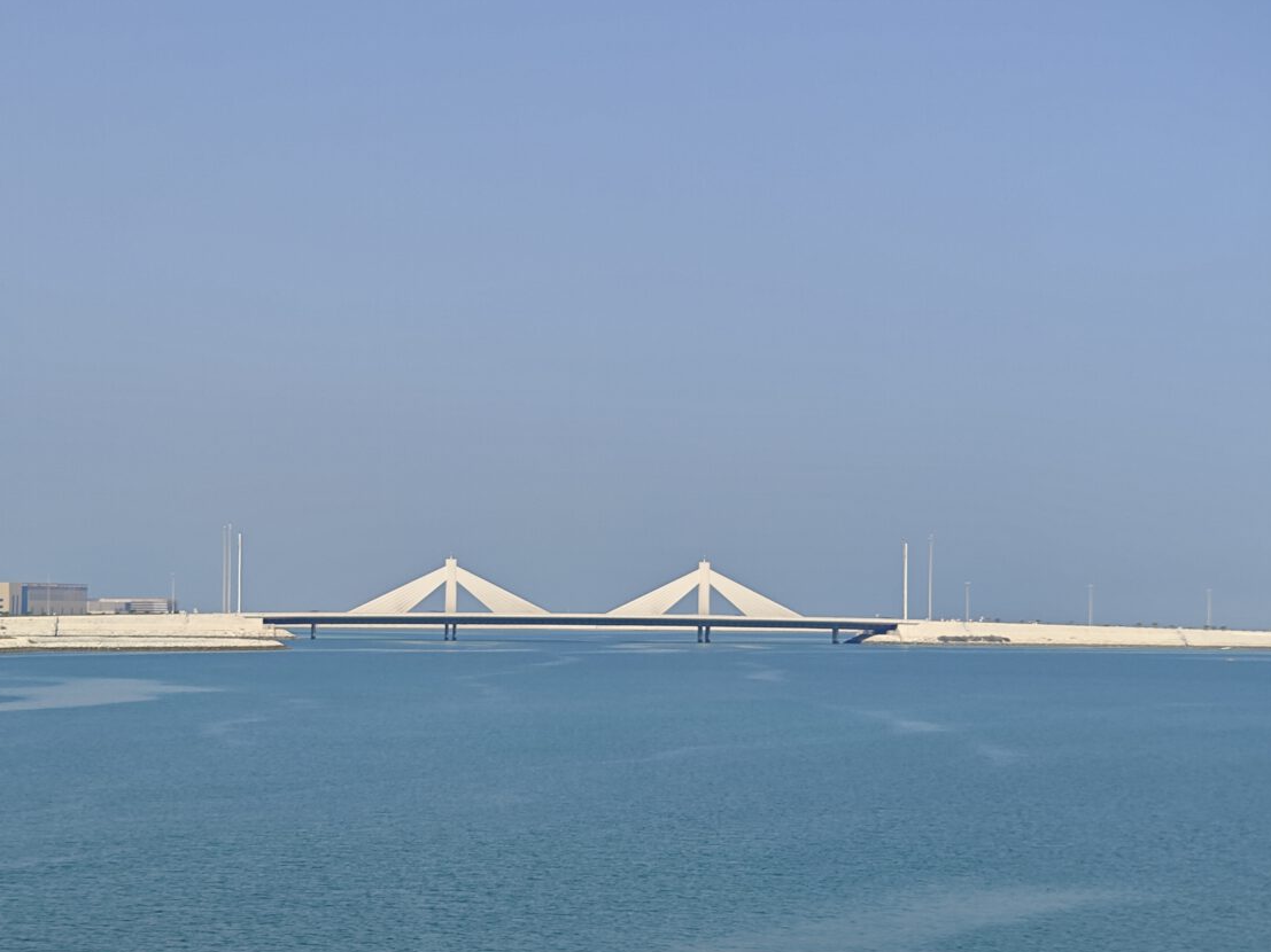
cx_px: 565
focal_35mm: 84
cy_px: 510
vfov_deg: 17.6
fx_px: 3084
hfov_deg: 23.3
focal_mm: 7.06
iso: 50
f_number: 2
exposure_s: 1/1244
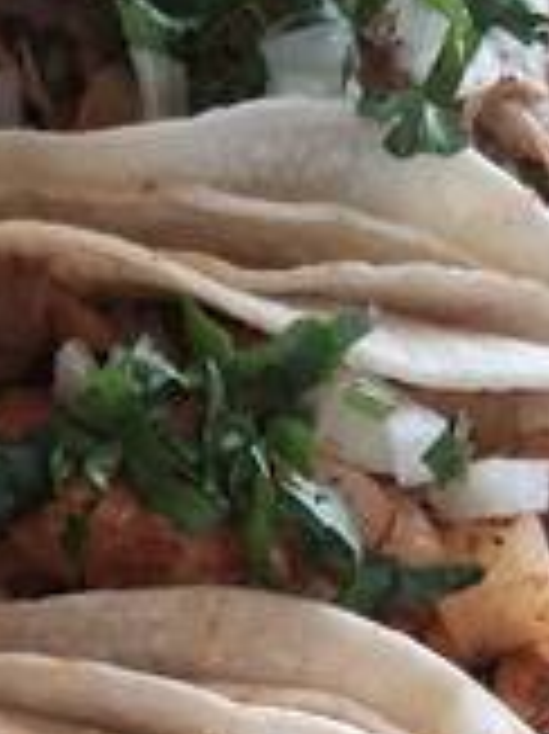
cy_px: 1227
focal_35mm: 117
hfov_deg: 12.6
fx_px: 2477
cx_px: 207
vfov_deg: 15.1
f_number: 1.8
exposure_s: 1/120
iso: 200
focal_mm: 3.98
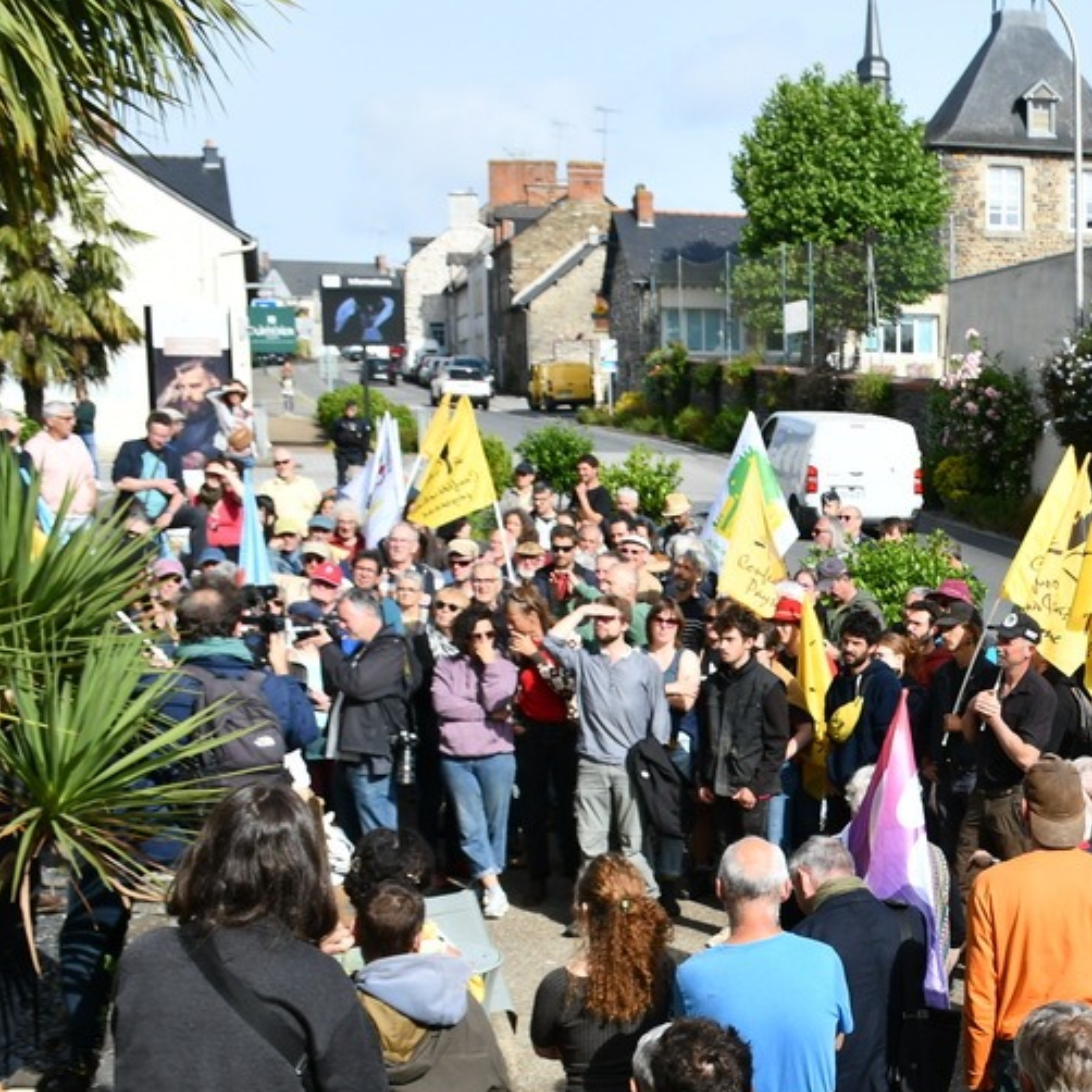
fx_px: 2391
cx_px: 1199
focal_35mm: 67
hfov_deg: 24.1
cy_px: 801
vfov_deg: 25.5
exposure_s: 1/250
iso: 110
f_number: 8
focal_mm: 22
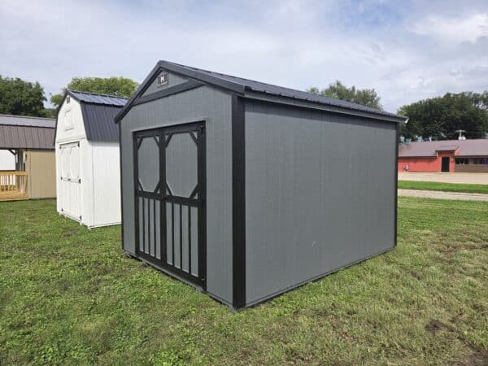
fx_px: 324
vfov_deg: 58.9
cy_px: 183
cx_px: 244
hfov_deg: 73.9
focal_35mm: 23
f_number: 1.8
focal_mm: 5.4
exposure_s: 1/3913
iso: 80
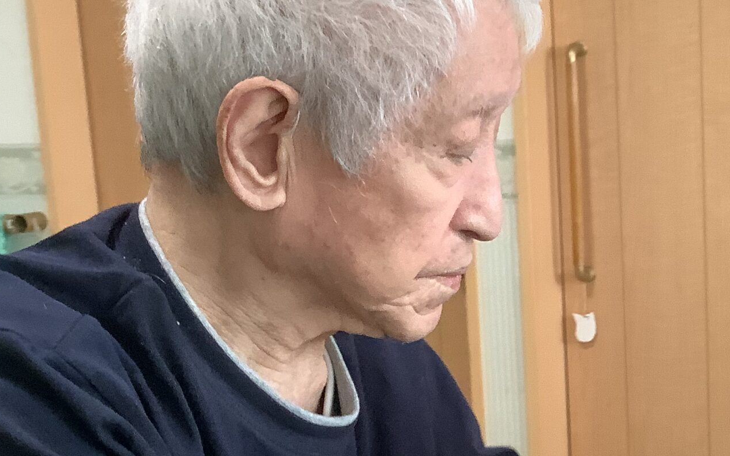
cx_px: 606
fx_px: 1313
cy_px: 320
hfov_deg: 30.2
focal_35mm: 66
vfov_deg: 19.6
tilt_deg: -11.3
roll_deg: +2.0
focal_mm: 3.3
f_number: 2.4
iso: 160
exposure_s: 1/60
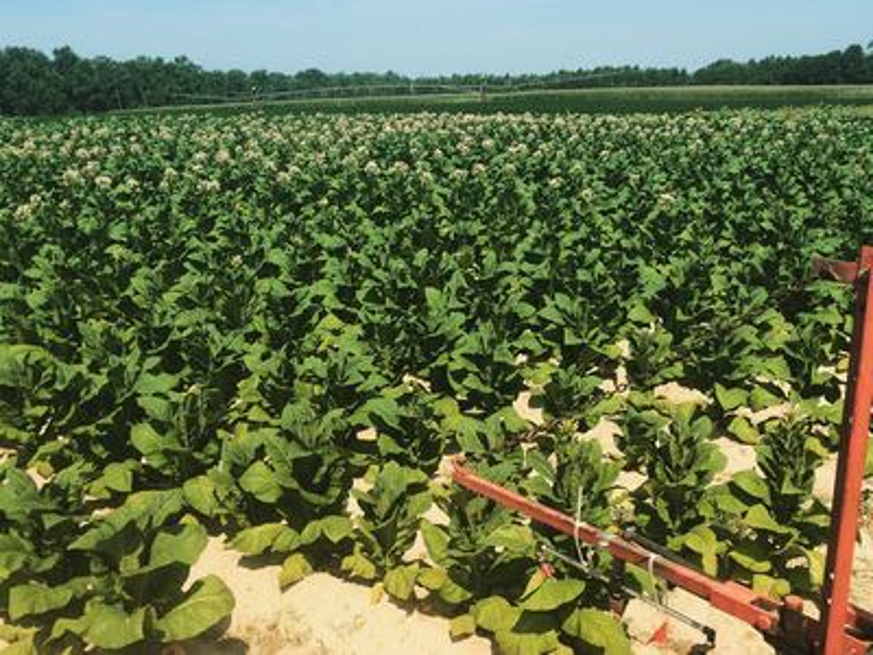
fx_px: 731
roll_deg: +1.6
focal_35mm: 29
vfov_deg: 48.2
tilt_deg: -14.2
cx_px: 436
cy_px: 328
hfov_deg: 61.7
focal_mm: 4.15
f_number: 2.2
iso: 32
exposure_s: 1/2283
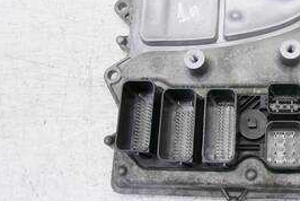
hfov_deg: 41.4
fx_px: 375
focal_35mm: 45
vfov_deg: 29.9
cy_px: 99
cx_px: 247
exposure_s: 1/60
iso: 200
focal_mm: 12
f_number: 3.5
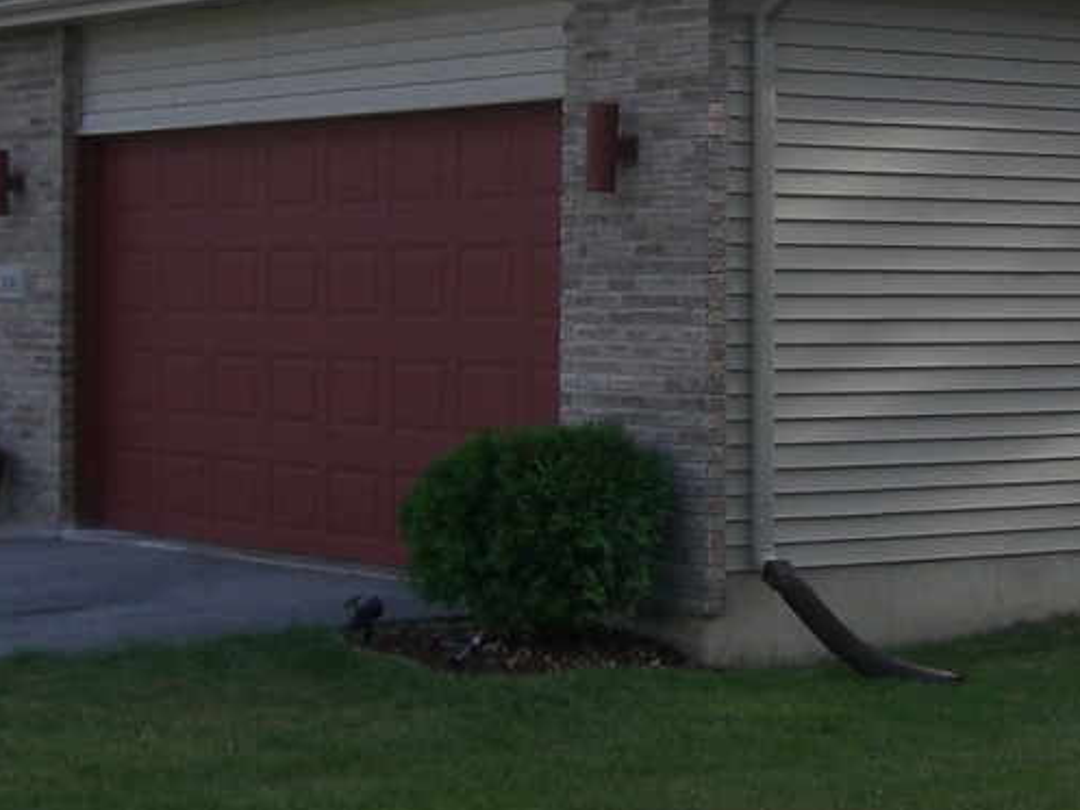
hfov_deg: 17.5
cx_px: 1021
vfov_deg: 13.4
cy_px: 156
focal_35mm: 110
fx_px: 3433
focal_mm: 6.2
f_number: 4.3
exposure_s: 1/250
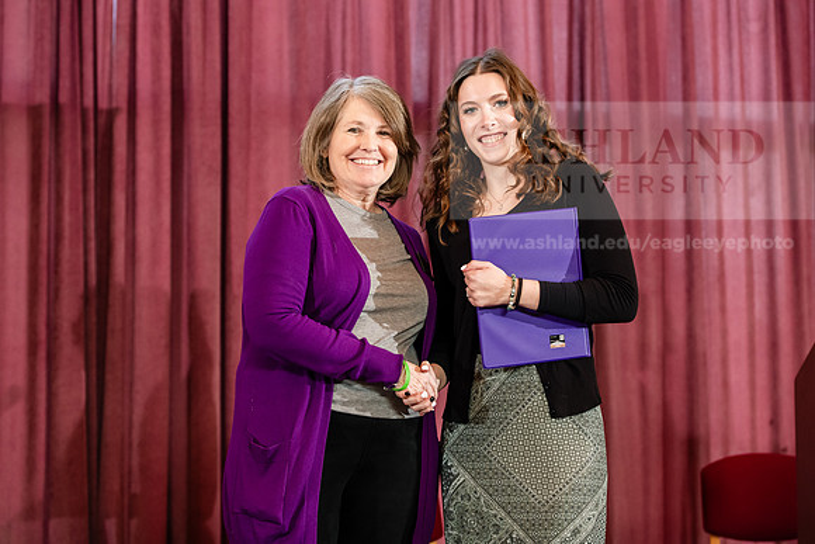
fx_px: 1811
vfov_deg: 17.1
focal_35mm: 80
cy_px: 272
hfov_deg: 25.4
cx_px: 408
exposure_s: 1/200
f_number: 4.5
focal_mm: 80
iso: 2000
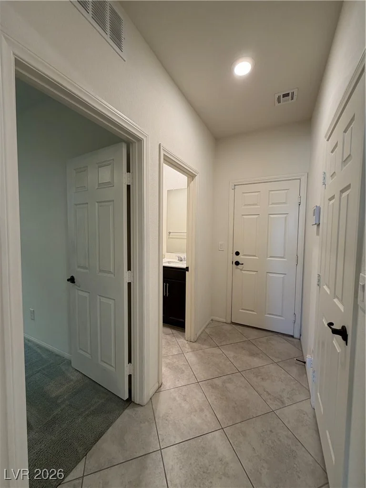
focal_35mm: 14
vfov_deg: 102.1
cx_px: 183
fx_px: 197
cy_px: 244
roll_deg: -0.1
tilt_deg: -3.2
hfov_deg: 85.7
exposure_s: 1/60
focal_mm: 2.22
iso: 200
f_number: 2.2
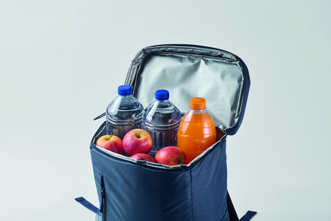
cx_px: 166
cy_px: 110
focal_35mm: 85
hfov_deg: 23.9
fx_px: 782
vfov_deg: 16.1
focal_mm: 85
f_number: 14
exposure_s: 1/125
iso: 125
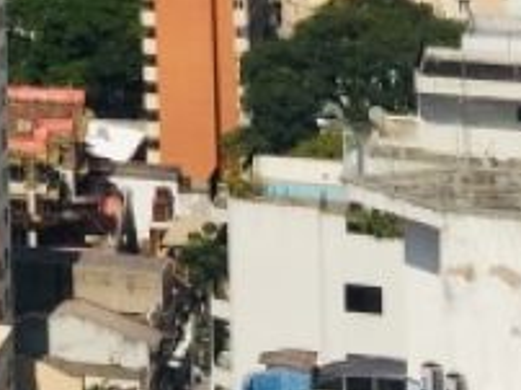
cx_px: -740
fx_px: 2766
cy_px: -475
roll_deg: -0.6
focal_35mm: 184
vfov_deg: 7.6
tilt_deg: +0.7
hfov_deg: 9.5
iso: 32
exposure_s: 1/5650
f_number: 2.2
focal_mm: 4.15
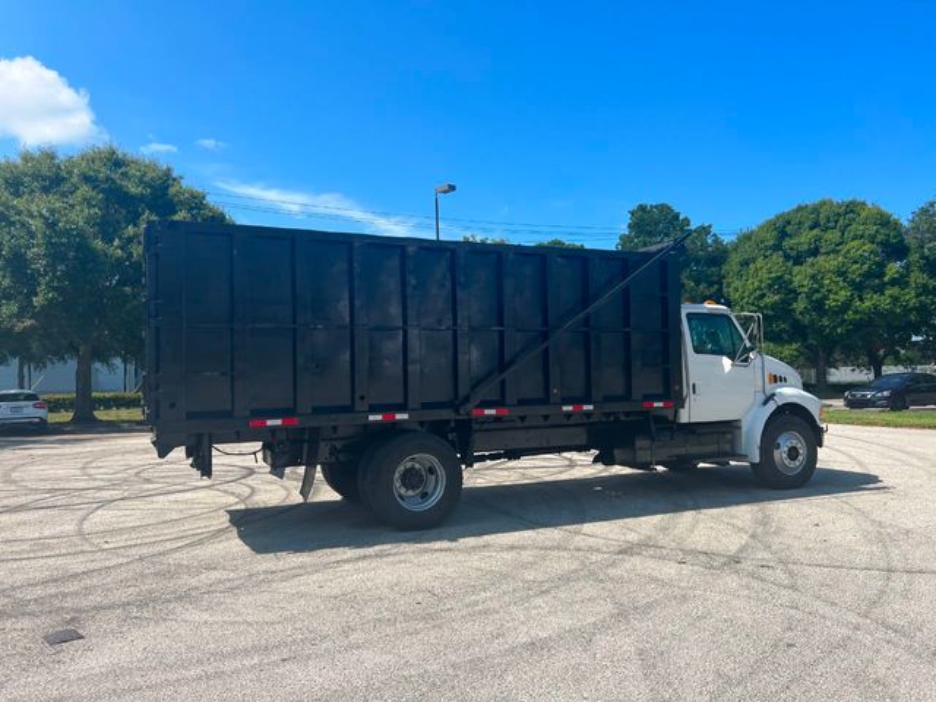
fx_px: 703
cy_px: 351
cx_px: 468
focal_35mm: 26
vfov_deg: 53.1
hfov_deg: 67.3
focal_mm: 5.7
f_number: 1.5
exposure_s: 1/3257
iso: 50
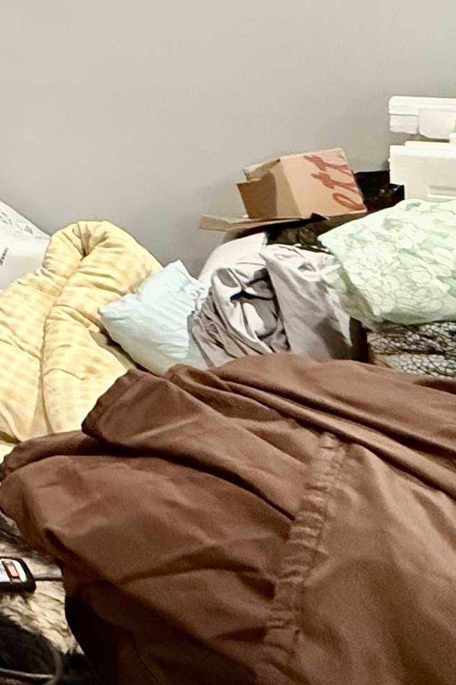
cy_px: 28
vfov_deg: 38.7
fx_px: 874
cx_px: -475
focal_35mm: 46
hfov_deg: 18.3
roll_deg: +1.5
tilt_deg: -2.0
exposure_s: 1/60
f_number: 2.2
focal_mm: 2.22
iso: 1250
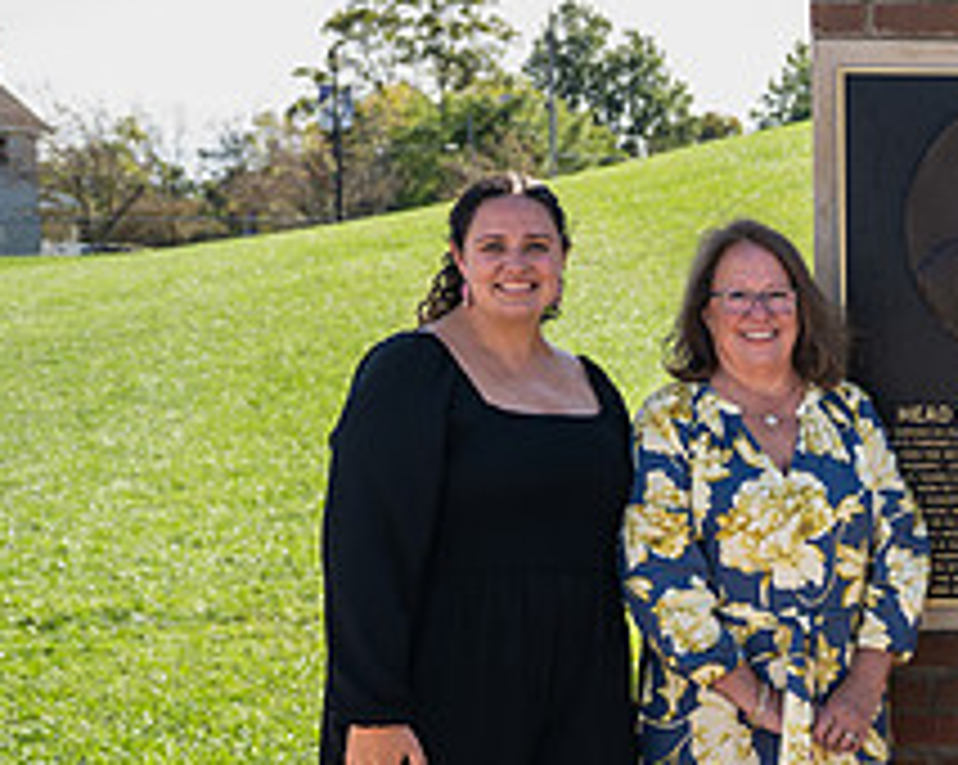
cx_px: 1214
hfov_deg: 19.4
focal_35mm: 92
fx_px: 2606
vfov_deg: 16.6
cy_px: 565
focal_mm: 36
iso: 40
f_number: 3.5
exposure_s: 1/200
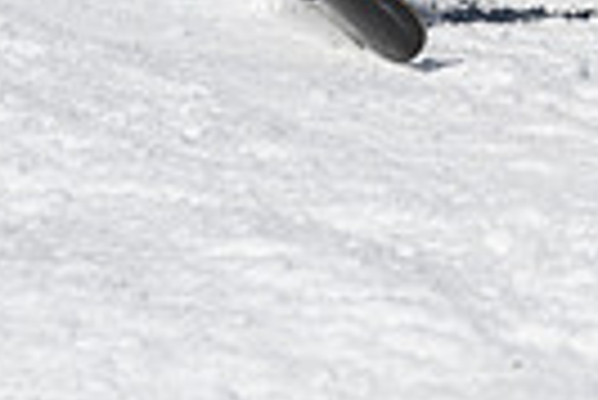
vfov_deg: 0.4
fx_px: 56007
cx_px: 1199
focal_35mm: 3368
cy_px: -358
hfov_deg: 0.6
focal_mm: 400
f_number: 8
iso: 200
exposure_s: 1/2000
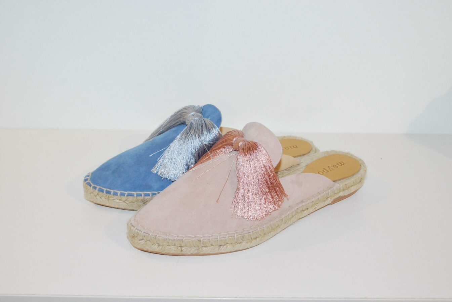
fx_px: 528
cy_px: 151
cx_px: 226
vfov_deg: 32.0
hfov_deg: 46.4
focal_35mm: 42
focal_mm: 28
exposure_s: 1/200
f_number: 6.3
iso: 1600
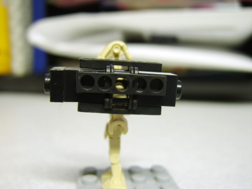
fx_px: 226
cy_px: 94
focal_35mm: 31
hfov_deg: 58.4
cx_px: 126
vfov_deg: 45.4
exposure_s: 1/5
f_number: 2.7
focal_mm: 8.13
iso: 71
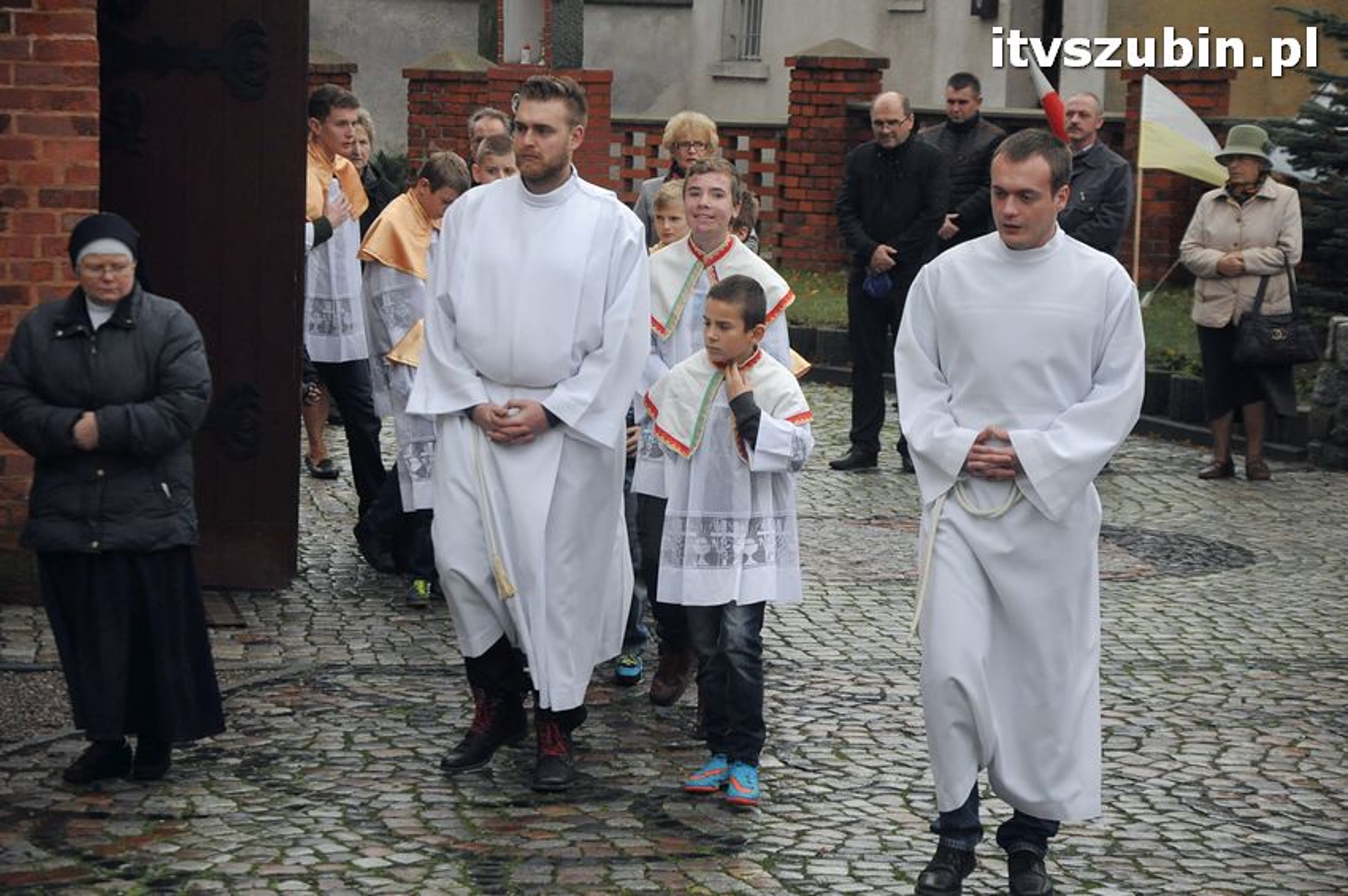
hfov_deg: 18.2
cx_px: 674
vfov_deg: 12.2
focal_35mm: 112
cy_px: 448
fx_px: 4208
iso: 1600
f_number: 5.3
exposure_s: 1/400
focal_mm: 75
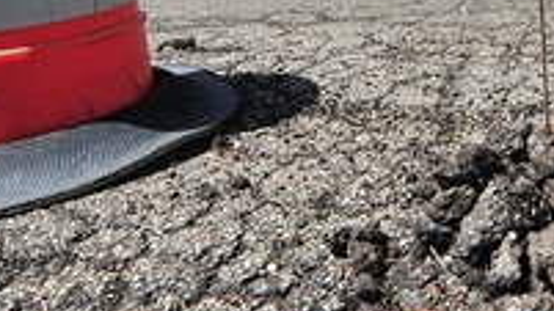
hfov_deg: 44.4
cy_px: -55
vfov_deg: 25.1
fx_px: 632
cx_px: 466
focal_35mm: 43
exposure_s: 1/5000
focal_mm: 14
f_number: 6.3
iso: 640
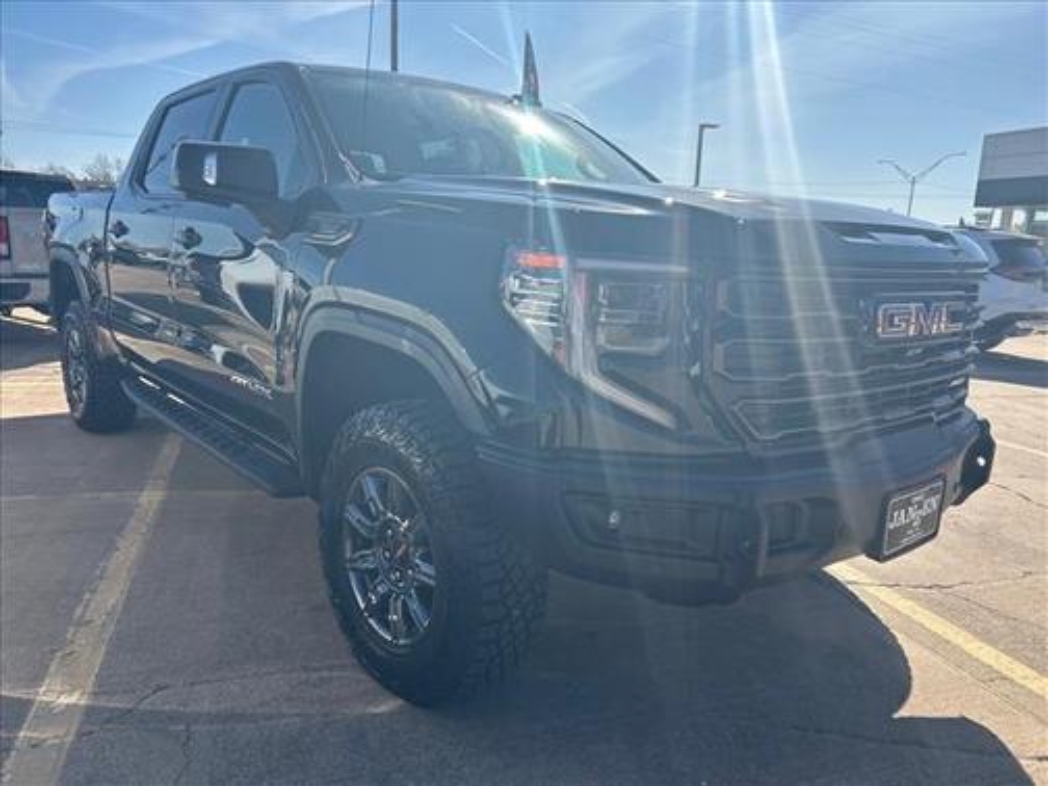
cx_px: 524
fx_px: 787
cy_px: 393
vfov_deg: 53.1
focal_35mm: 26
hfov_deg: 67.3
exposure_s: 1/3571
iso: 50
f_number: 1.5
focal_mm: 5.7
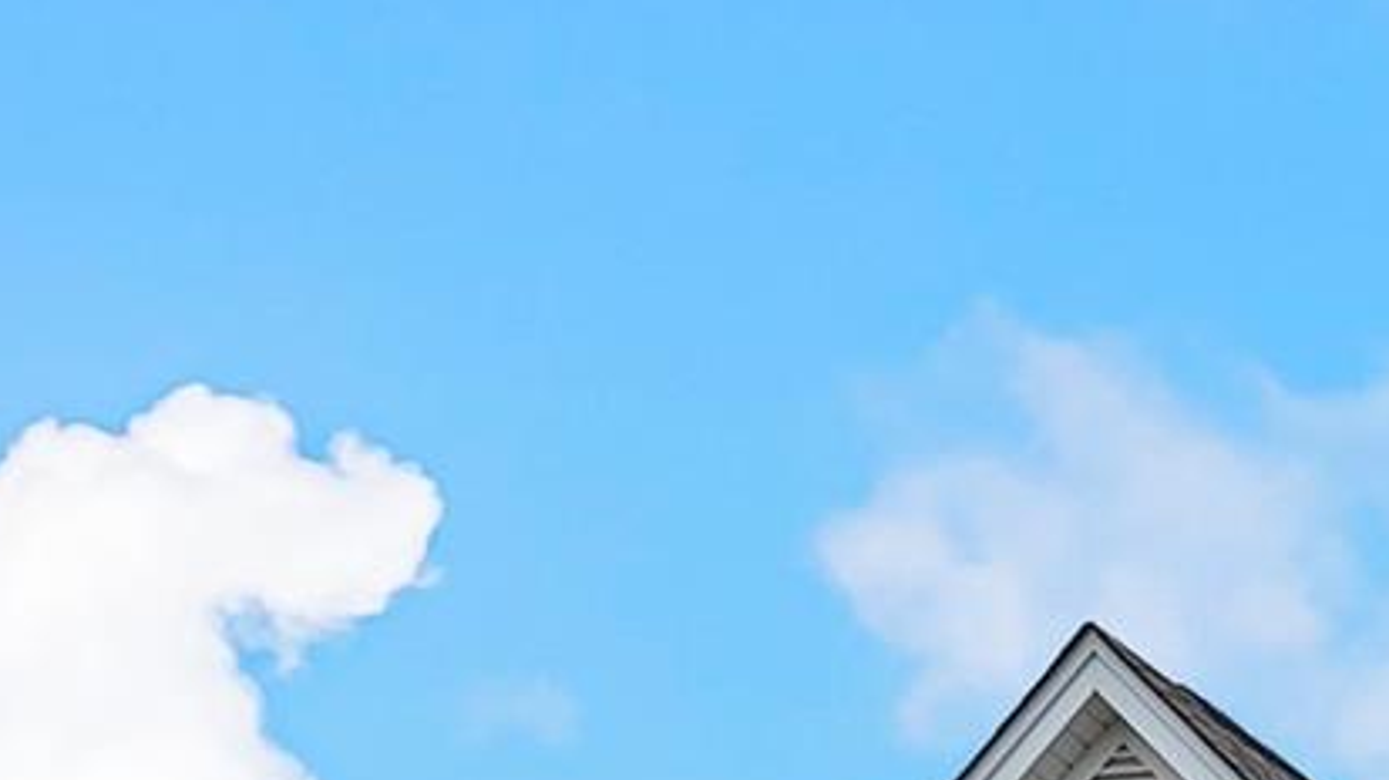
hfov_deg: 12.7
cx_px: 2068
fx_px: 5928
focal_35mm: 161
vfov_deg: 7.0
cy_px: 2049
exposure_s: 1/400
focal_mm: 31
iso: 200
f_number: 8
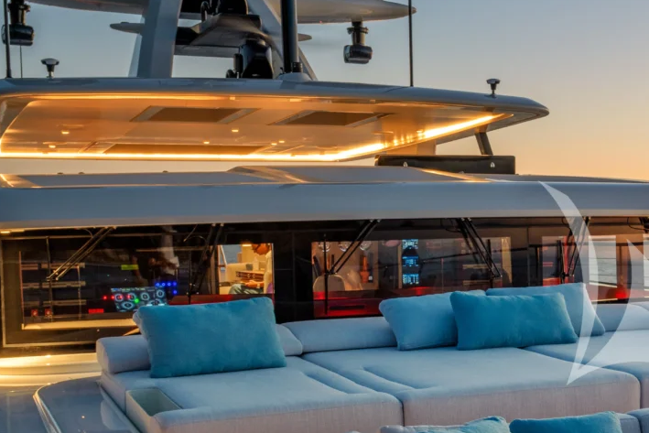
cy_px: 283
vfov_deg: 20.9
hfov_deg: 29.3
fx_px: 1172
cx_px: 616
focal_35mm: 65
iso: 100
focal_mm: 24
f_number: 11
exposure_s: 1/1.25
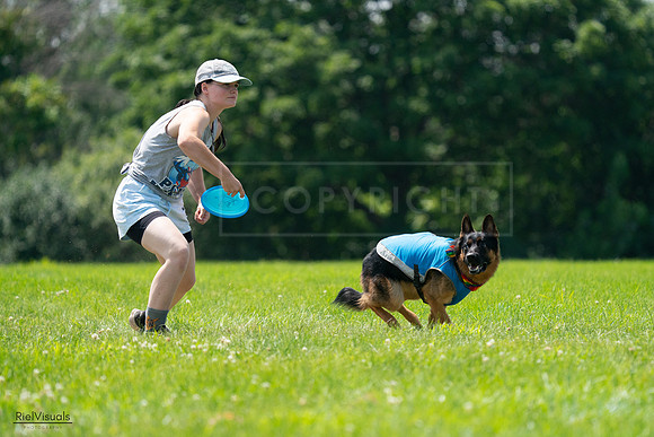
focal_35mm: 378
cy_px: 219
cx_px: 333
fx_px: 6866
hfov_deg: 5.5
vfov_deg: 3.6
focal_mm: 365
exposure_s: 1/4000
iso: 1600
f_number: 6.3
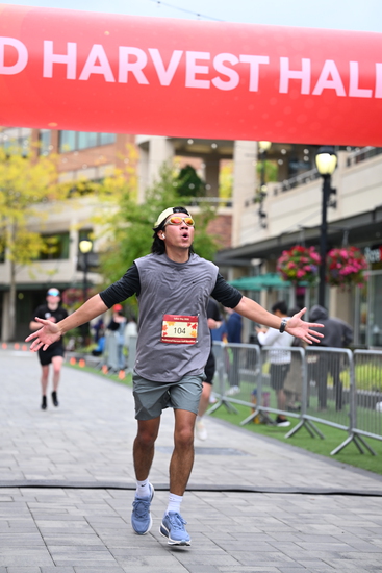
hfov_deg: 15.9
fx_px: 1368
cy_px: 286
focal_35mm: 86
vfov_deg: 23.6
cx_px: 191
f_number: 2.8
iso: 640
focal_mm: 86
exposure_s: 1/2000
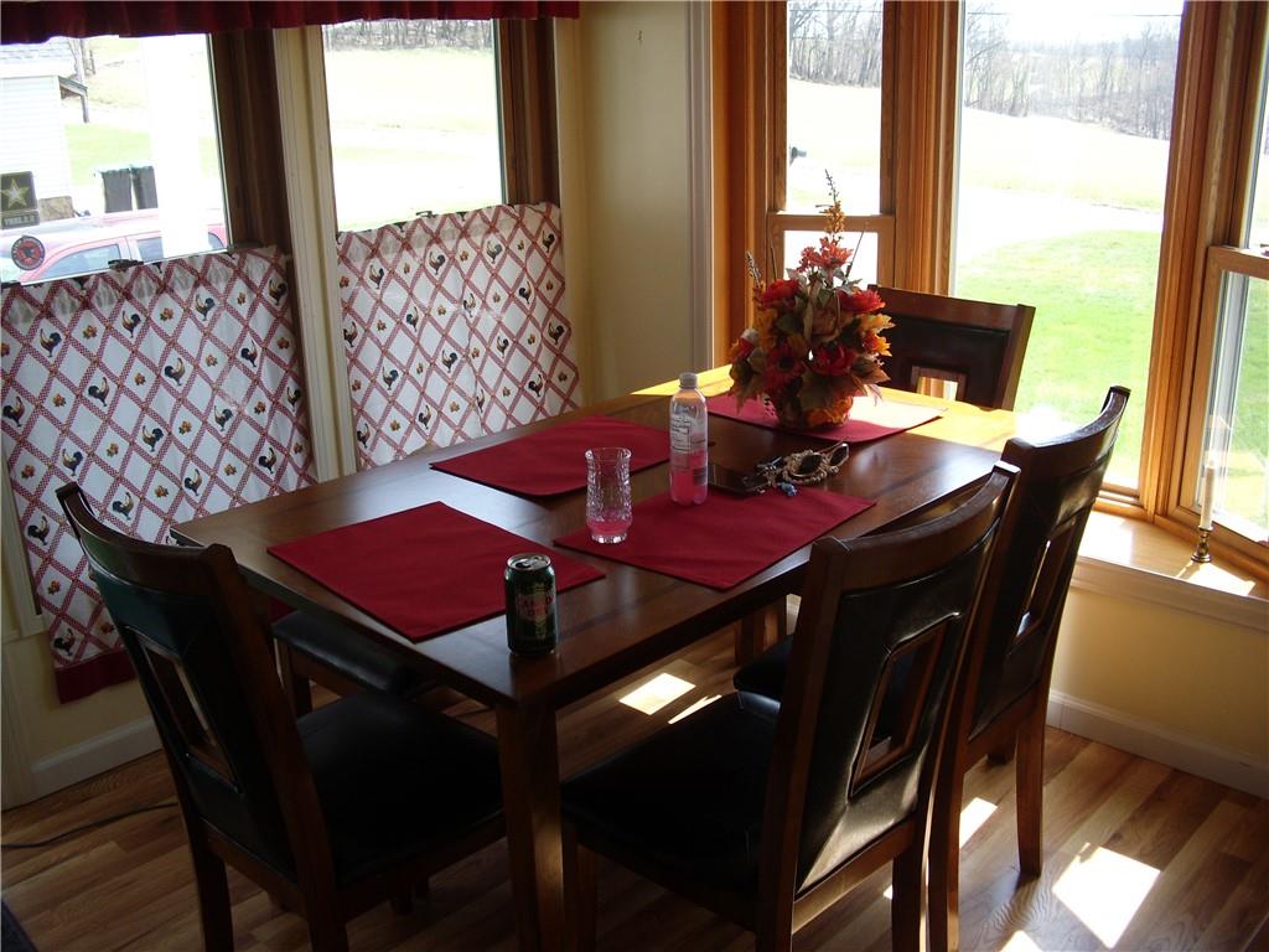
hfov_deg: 51.4
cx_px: 634
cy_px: 476
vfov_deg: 39.7
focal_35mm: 36
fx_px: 1320
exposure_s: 1/125
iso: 100
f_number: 3.1
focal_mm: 6.3
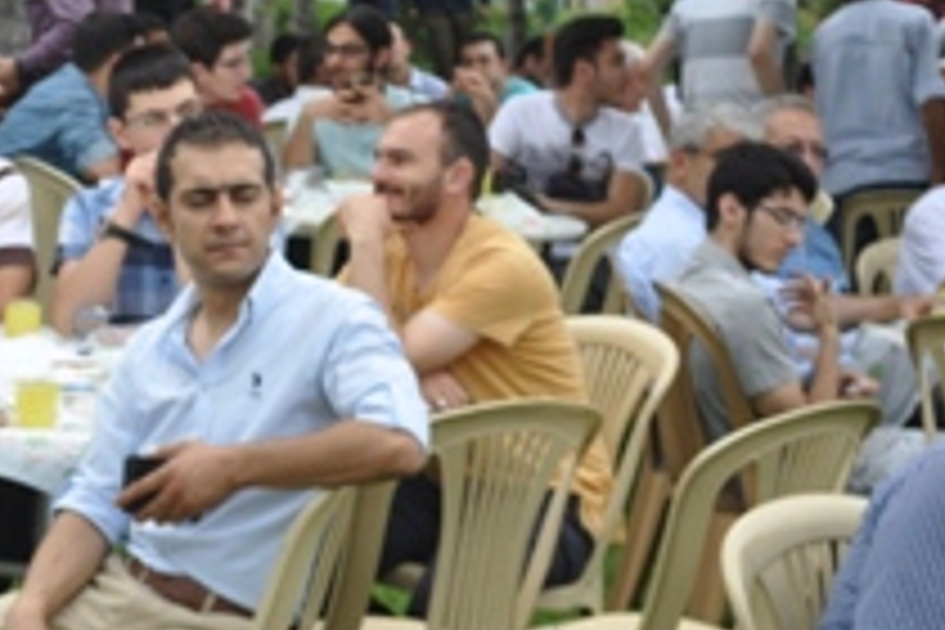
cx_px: -4
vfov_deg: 9.5
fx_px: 3781
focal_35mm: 144
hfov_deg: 14.0
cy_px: 234
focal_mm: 45
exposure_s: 1/200
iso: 200
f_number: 7.1
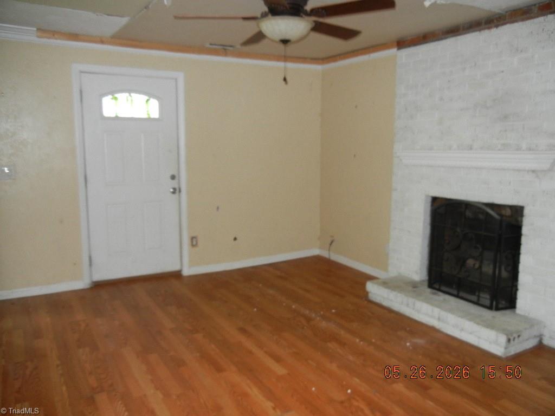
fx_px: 481
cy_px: 208
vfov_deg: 46.8
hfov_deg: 60.0
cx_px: 278
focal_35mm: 30
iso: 366
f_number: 3.5
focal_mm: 5.4
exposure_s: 1/30
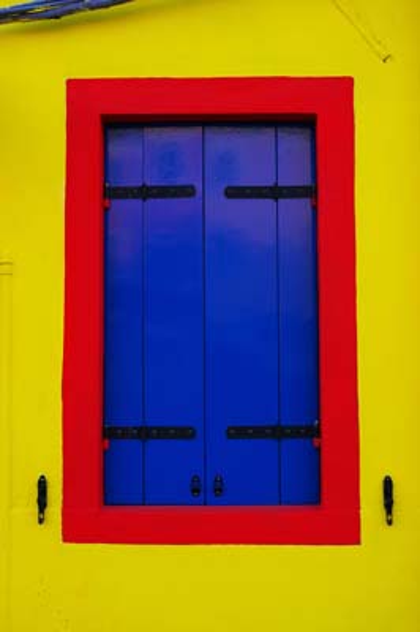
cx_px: 210
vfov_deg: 40.0
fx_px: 868
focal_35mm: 50
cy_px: 316
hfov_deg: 27.2
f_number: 5.6
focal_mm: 33
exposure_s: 1/60
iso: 200
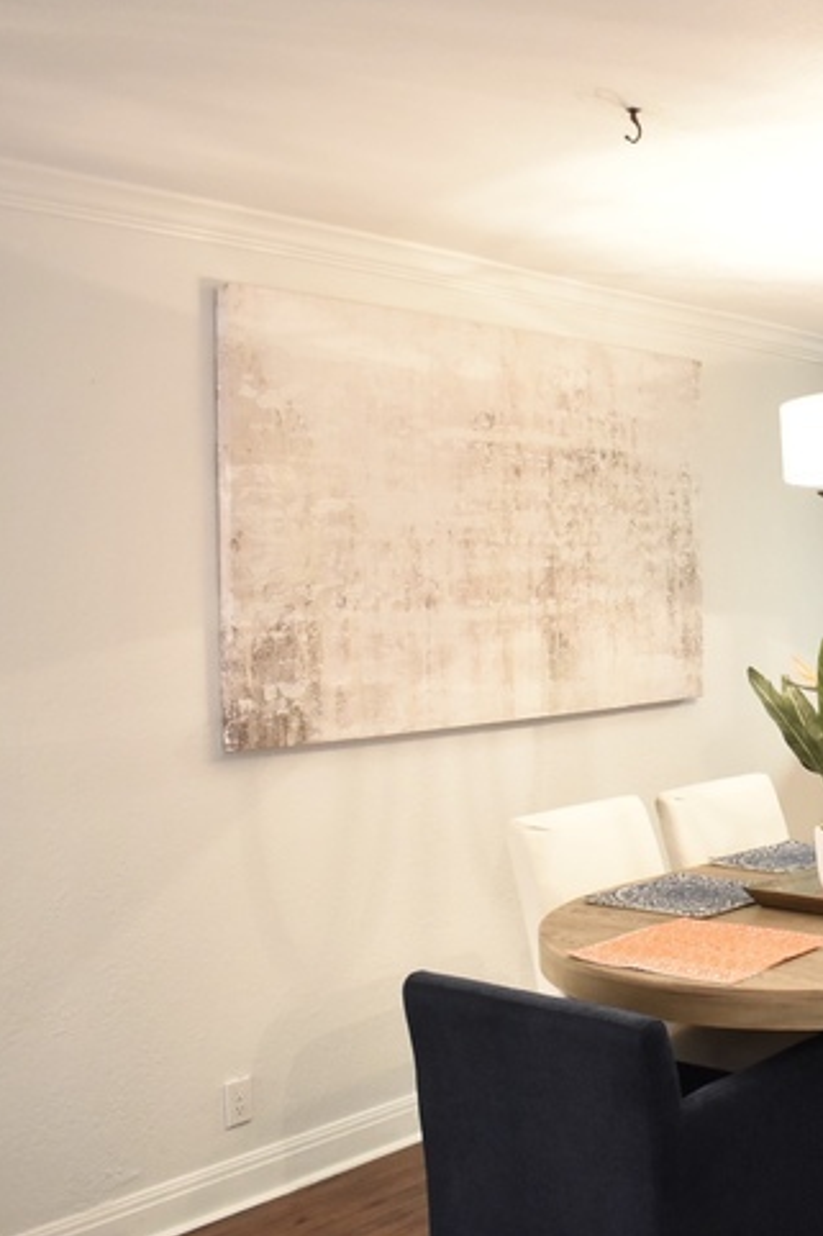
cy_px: 618
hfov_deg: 29.3
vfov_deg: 46.4
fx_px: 1441
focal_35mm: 42
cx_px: 861
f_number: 4.5
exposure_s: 1/30
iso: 1800
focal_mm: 18
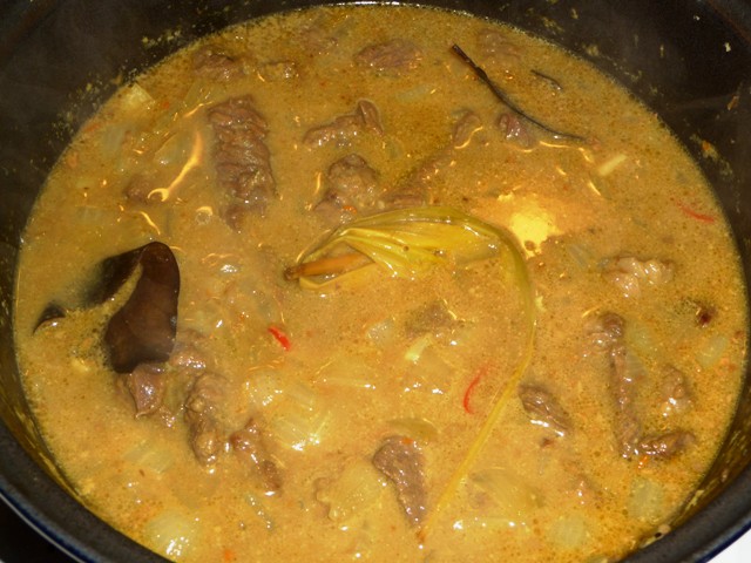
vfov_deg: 29.1
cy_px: 282
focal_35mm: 50
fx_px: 1085
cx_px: 376
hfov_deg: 38.2
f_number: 4.2
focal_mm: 8.5
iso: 100
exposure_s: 1/30
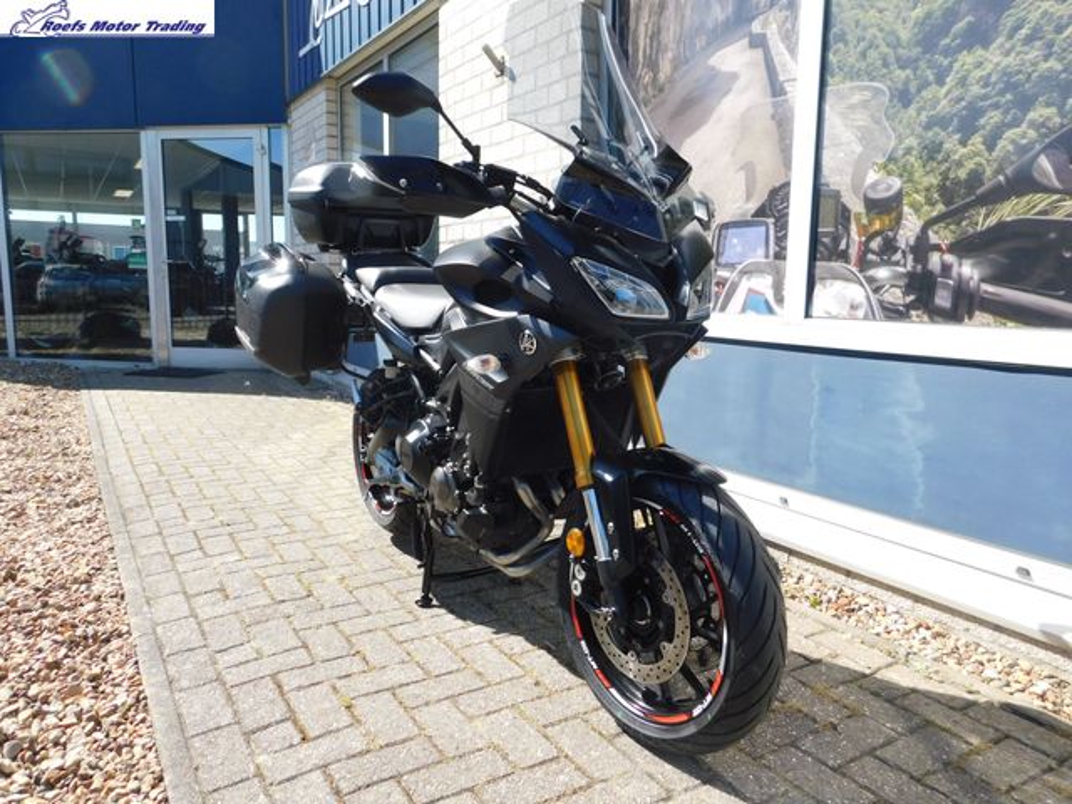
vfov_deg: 54.9
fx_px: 774
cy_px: 402
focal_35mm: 25
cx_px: 536
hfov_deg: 69.4
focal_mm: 4.5
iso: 125
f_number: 3.1
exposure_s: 1/640
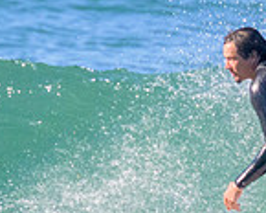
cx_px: 222
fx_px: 32348
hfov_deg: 0.5
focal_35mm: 4109
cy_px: 100
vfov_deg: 0.4
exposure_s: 1/2000
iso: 2200
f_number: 11
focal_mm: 800
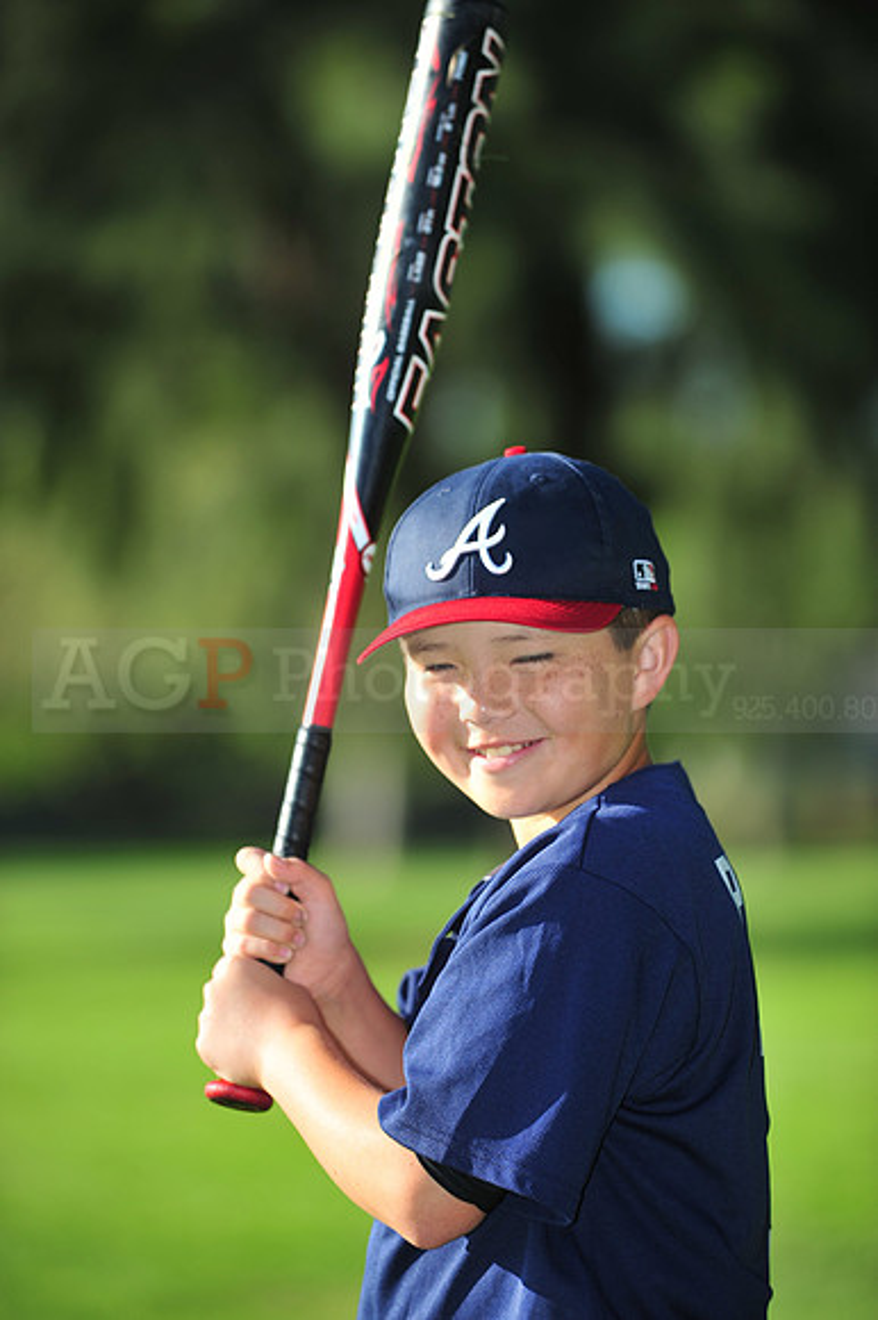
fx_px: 7325
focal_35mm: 200
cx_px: 439
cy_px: 660
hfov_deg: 6.9
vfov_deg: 10.3
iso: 200
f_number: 4
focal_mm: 200
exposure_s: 1/1250
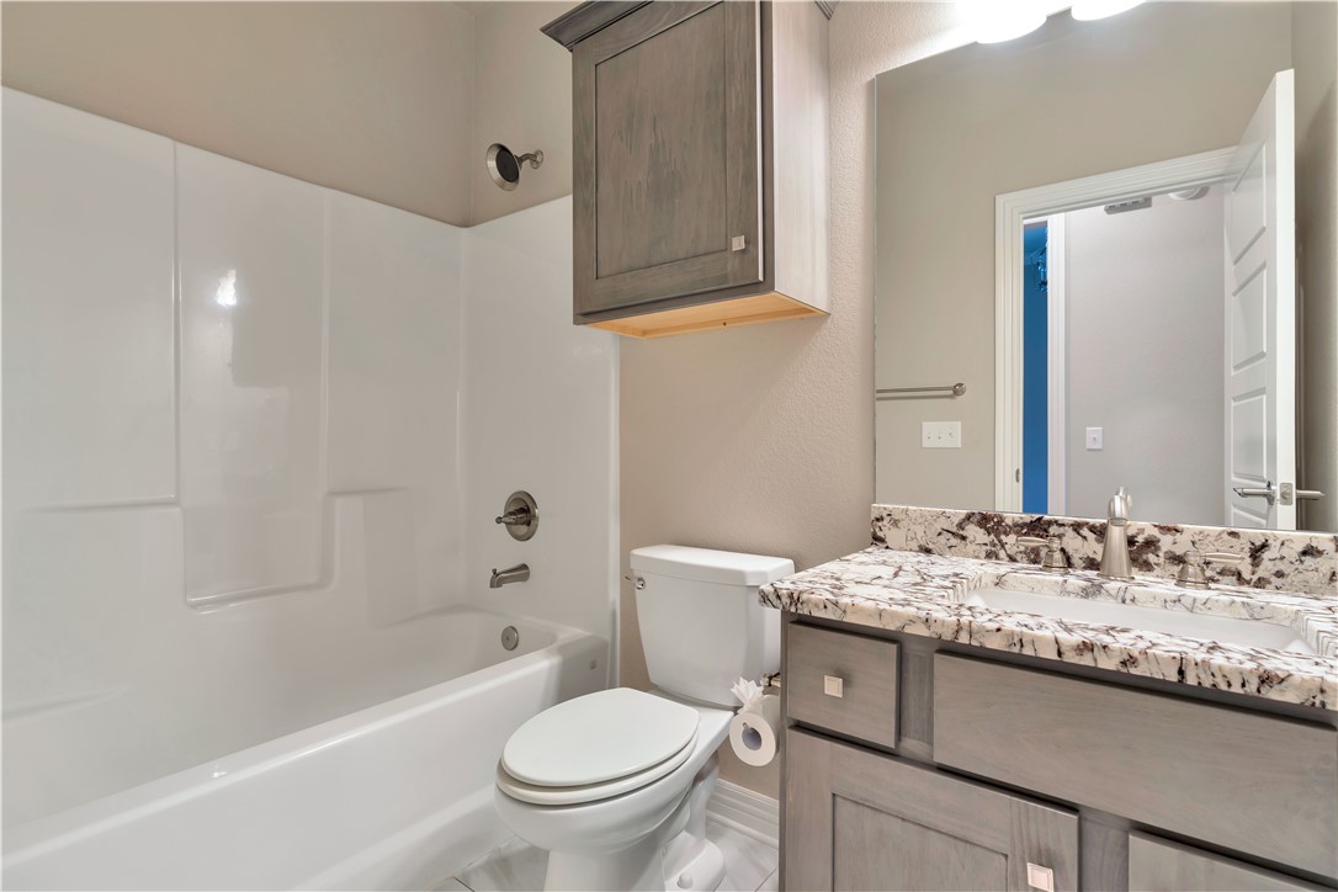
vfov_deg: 70.4
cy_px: 446
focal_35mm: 17
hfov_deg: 93.3
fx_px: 632
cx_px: 669
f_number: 6.3
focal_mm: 17
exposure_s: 1/1.25
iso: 100
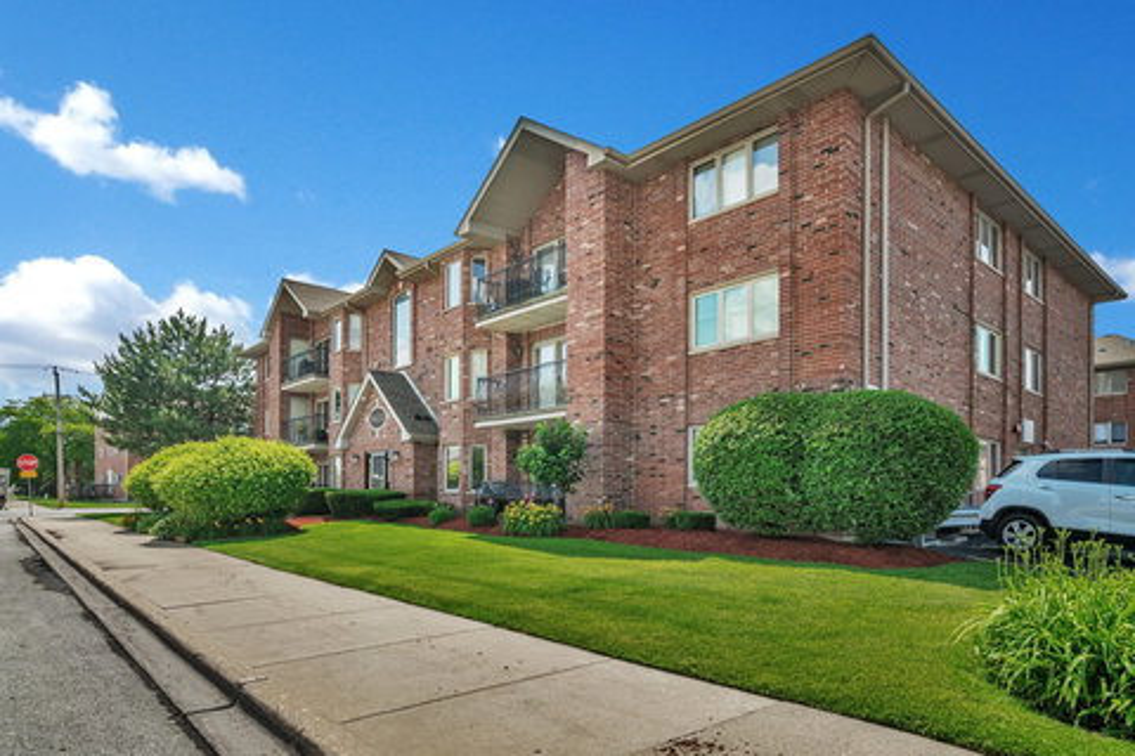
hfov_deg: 84.0
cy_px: 378
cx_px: 568
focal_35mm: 20
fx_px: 631
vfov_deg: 61.9
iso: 640
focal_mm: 20
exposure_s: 1/400
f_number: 9
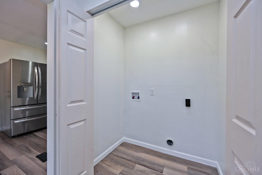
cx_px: 131
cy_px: 88
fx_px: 109
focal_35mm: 15
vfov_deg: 77.3
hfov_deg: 100.4
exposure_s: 1/100
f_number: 5
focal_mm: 15
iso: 200
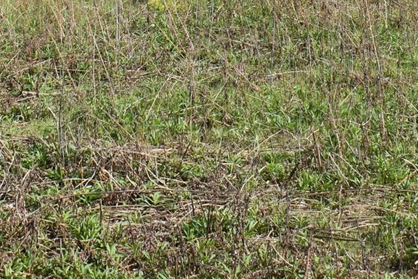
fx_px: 1022
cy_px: -50
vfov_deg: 15.0
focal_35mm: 88
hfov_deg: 23.1
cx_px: 163
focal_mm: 18
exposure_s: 1/320
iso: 200
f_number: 9
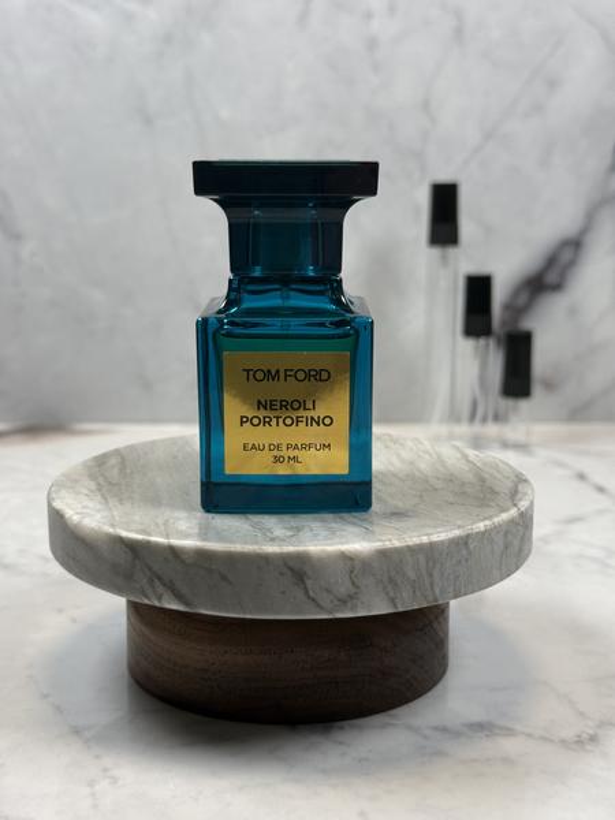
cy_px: 410
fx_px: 1137
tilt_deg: -10.6
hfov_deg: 30.3
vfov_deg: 39.7
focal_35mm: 48
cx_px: 308
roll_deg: -0.9
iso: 64
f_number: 1.78
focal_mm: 6.76
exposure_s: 1/120
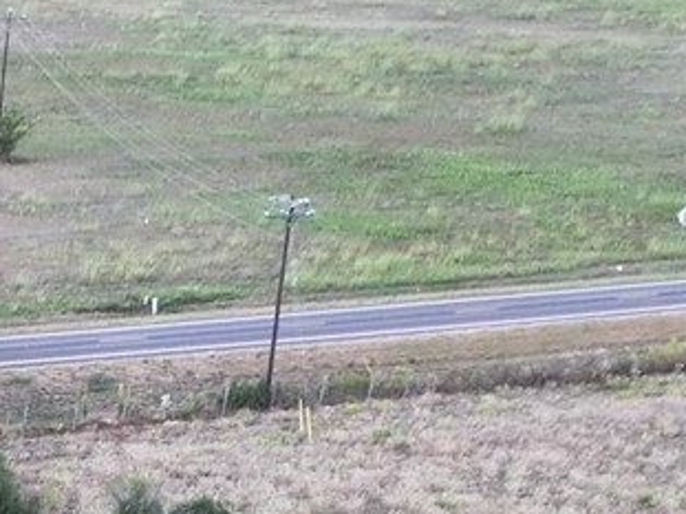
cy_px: 1684
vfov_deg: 7.8
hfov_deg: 11.4
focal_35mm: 158
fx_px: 3130
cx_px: -636
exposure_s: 1/320
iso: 100
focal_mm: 12.29
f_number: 2.8
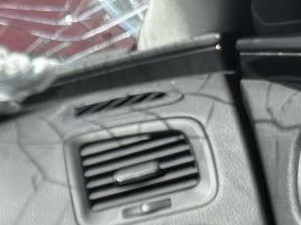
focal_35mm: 113
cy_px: 486
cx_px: -378
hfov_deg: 13.6
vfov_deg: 11.5
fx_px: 983
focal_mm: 6.86
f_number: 1.78
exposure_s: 1/1212
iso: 80
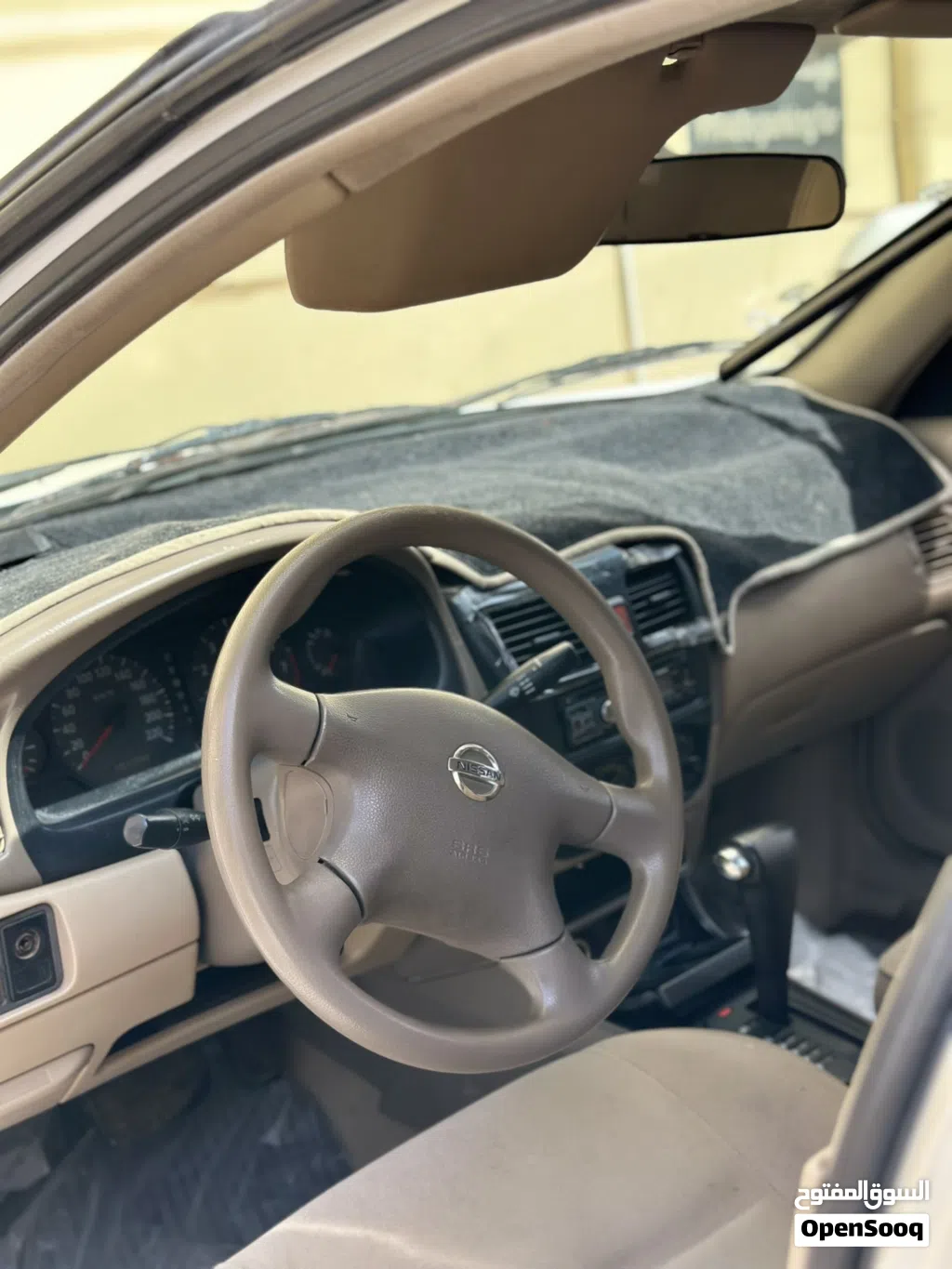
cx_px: 476
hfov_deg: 30.3
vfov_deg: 39.7
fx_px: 1760
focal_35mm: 48
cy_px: 634
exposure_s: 1/1258
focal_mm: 6.86
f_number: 1.78
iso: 80
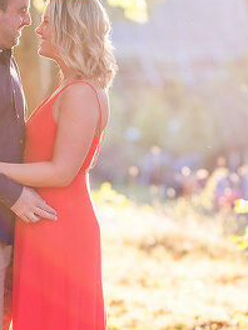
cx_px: 13
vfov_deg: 8.3
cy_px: 206
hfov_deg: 6.2
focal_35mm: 238
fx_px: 2273
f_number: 1.4
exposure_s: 1/1000
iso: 160
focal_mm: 85
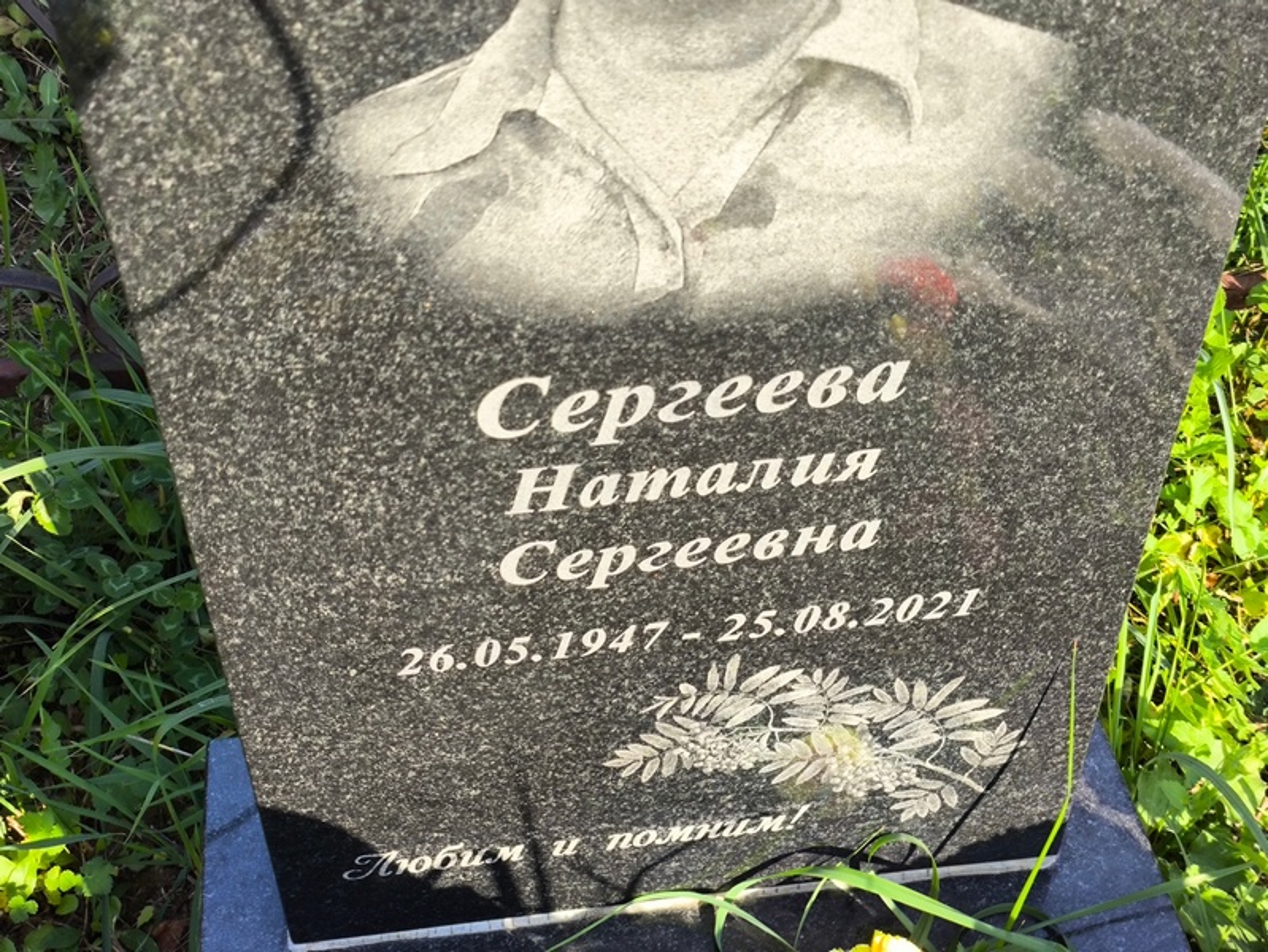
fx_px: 1832
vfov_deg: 29.1
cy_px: 476
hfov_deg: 38.2
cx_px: 634
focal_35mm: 50
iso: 50
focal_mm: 4.71
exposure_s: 1/341
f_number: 1.7
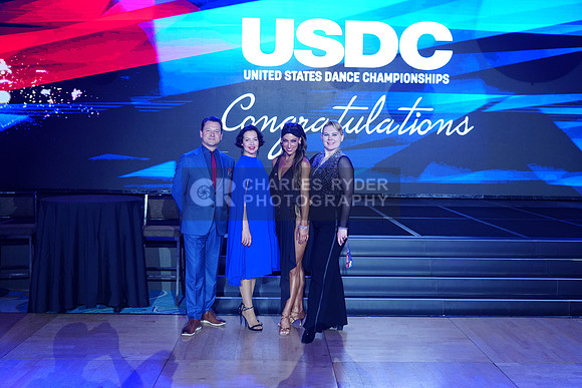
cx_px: 291
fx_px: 566
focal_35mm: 35
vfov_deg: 37.9
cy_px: 194
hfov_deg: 54.4
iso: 2000
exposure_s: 1/320
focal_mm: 35
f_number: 4
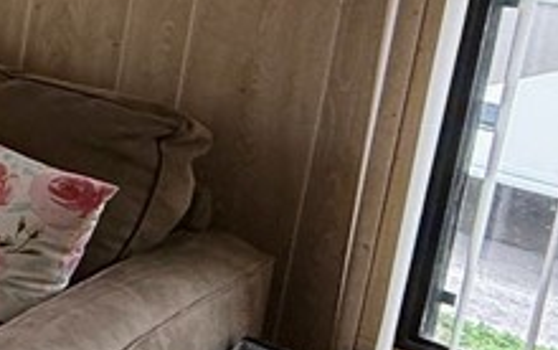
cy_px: -107
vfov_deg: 17.7
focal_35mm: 69
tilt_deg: -8.1
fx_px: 1050
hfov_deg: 16.8
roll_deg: -1.8
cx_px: -680
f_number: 2.2
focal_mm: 2.22
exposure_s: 1/99
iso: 64
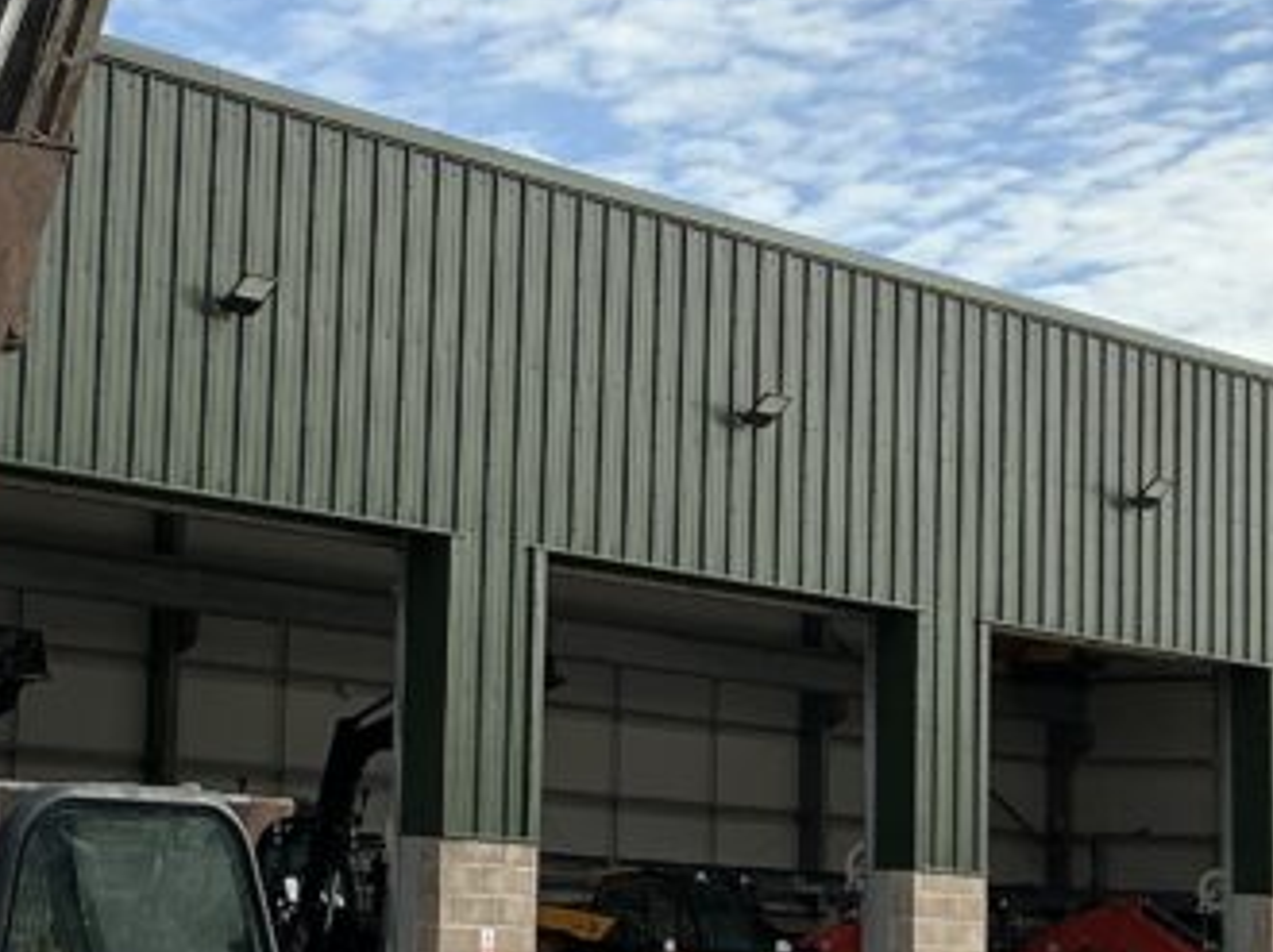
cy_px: 555
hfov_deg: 22.2
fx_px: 3197
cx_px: 262
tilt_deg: +6.4
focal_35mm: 87
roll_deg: -2.4
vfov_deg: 16.9
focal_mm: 3
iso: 25
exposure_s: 1/1984
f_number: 1.8
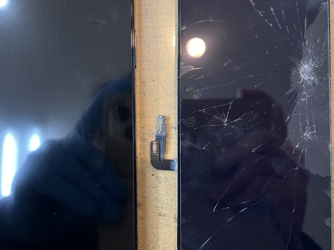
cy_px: 104
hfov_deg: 50.0
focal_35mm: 37
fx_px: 357
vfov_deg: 38.6
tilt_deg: -88.2
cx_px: 149
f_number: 1.5
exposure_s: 1/50
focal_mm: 5.7
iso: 200
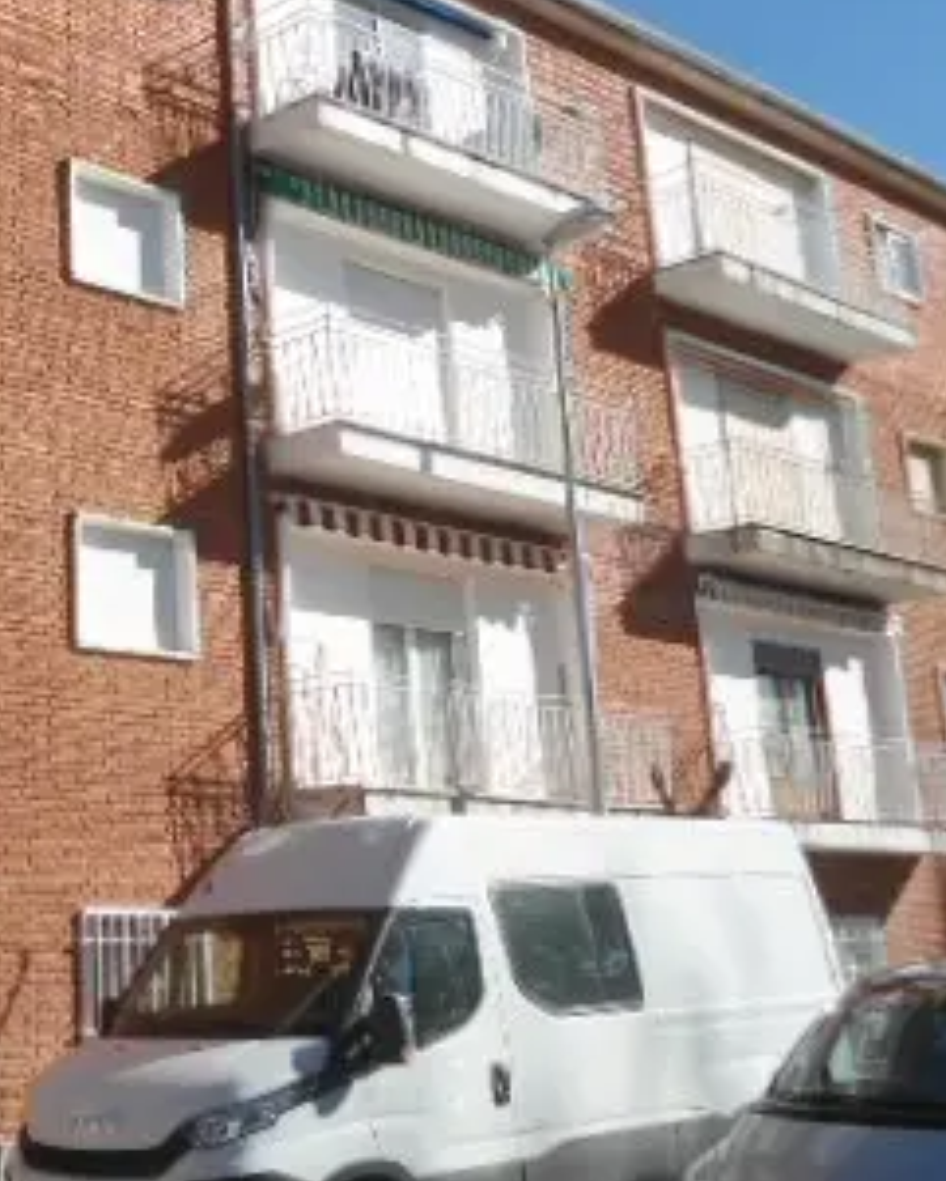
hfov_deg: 27.3
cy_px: 490
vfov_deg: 34.7
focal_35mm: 54
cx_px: 133
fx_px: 1889
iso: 80
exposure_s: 1/160
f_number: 8
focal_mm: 4.7
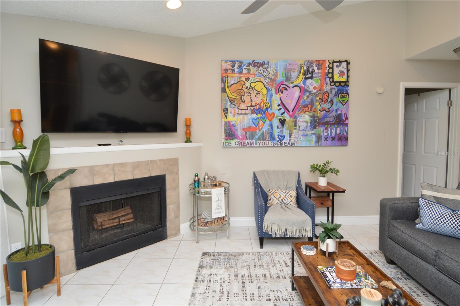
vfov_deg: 67.3
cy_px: 153
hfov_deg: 90.1
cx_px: 230
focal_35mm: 18
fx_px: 230
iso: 450
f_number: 4
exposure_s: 1/60
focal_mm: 12
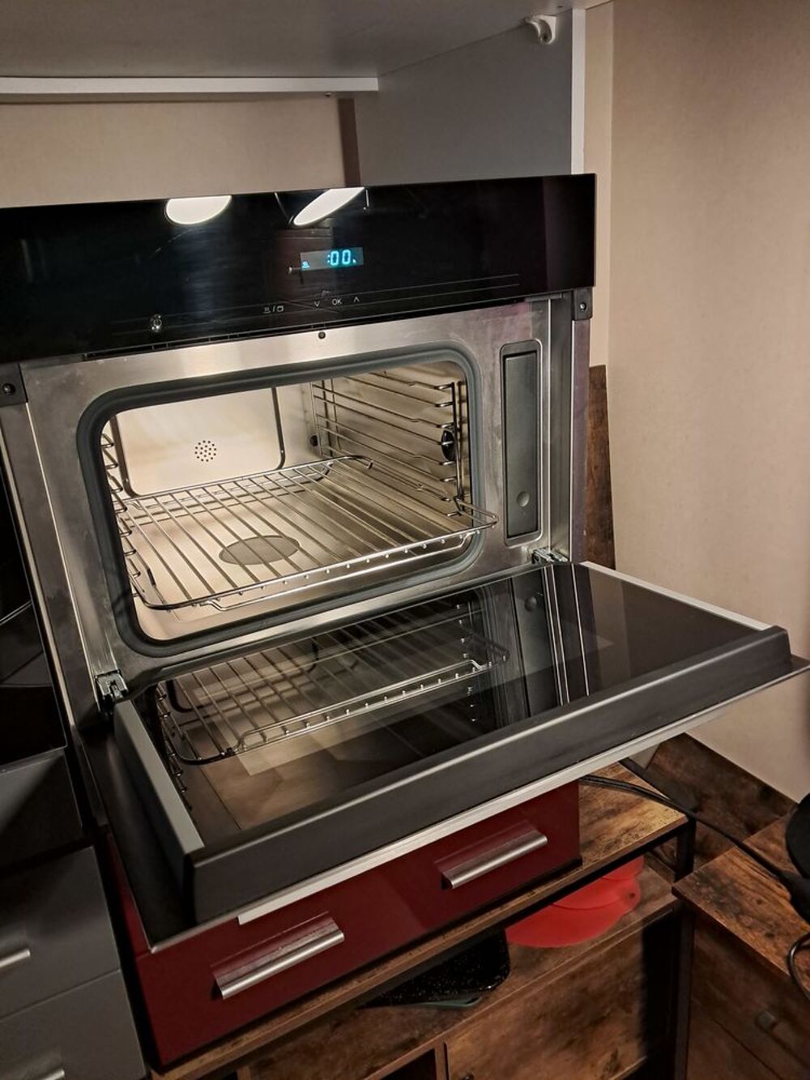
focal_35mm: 27
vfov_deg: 65.3
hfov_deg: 51.4
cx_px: 405
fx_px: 842
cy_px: 540
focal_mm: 4
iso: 640
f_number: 1.8
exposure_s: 1/50
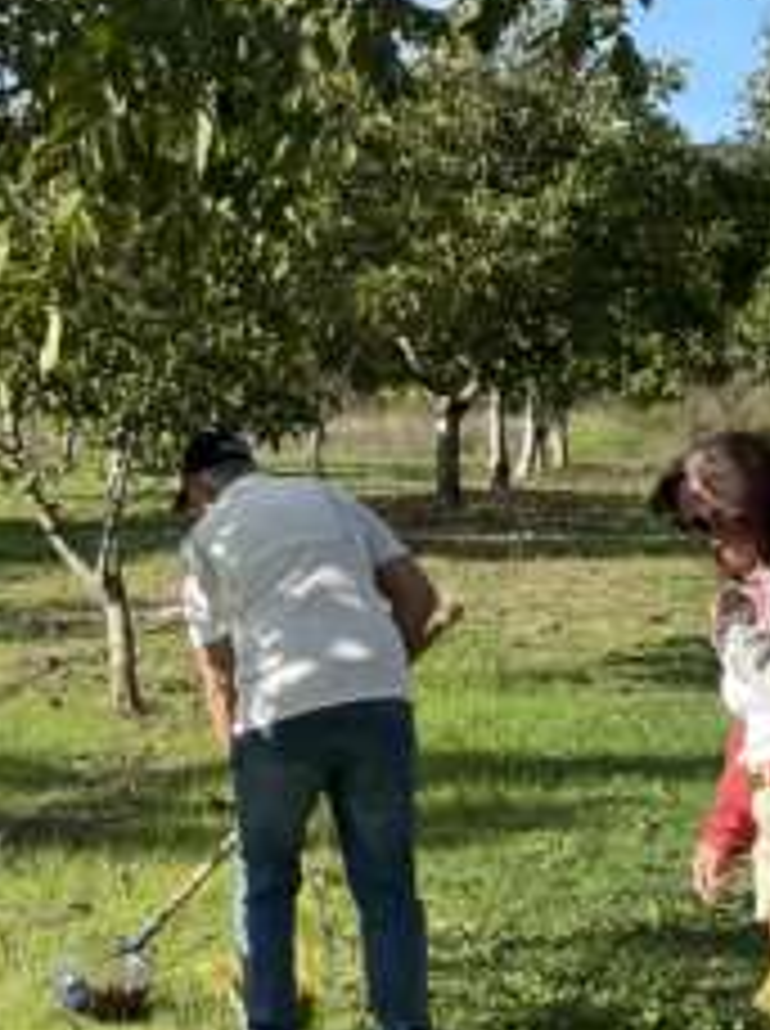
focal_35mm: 91
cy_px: 144
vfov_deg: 21.2
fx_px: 2707
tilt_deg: +5.9
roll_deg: -0.5
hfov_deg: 15.4
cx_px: -239
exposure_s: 1/1511
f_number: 1.6
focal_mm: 4.2
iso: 32
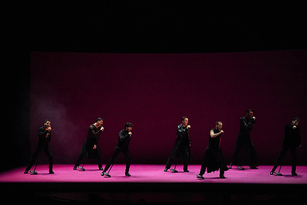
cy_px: 102
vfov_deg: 9.9
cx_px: 154
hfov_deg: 14.8
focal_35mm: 139
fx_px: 1186
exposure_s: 1/400
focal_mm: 139
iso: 25600
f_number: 8
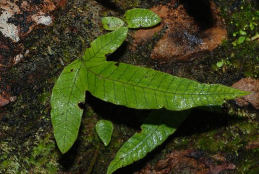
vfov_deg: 13.1
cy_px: 87
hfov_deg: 19.4
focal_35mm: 105
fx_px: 757
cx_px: 130
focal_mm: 70
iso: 200
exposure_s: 1/60
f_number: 22
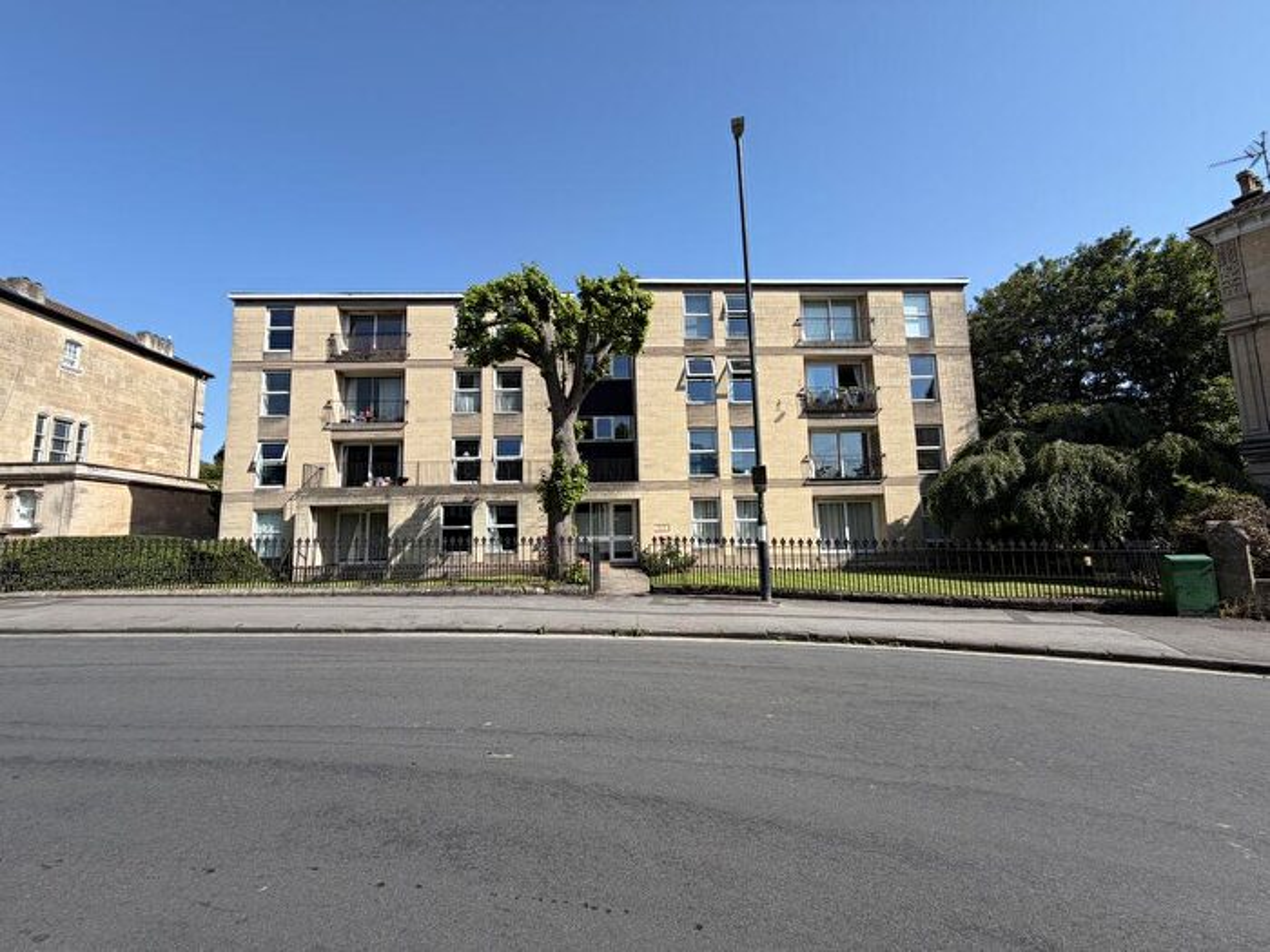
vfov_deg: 85.7
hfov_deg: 102.1
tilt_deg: +8.2
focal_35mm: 14
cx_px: 635
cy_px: 476
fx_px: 514
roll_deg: +1.8
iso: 25
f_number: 2.2
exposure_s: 1/770
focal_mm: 2.22
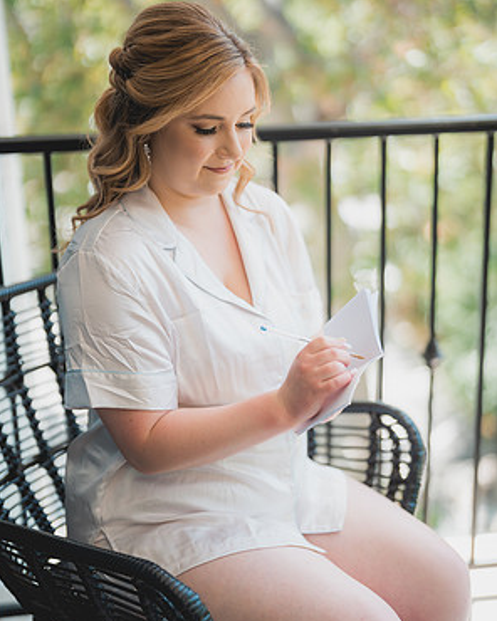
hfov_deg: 26.7
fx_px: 1048
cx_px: 247
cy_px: 324
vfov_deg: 33.0
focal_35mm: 57
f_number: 1.2
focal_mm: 50
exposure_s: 1/2500
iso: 400
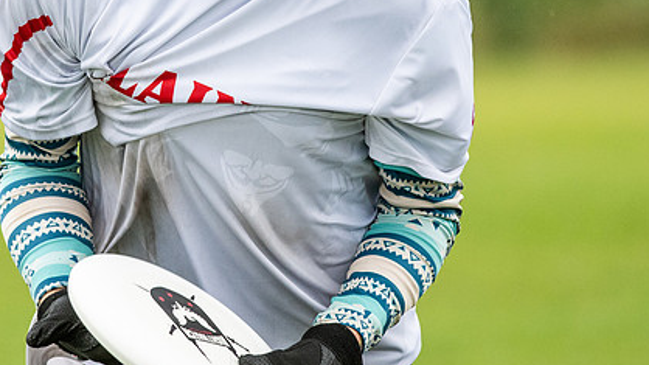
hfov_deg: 2.7
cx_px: 180
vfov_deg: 1.5
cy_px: 96
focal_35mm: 799
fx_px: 13748
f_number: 4.5
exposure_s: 1/2000
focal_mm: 300
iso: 1600
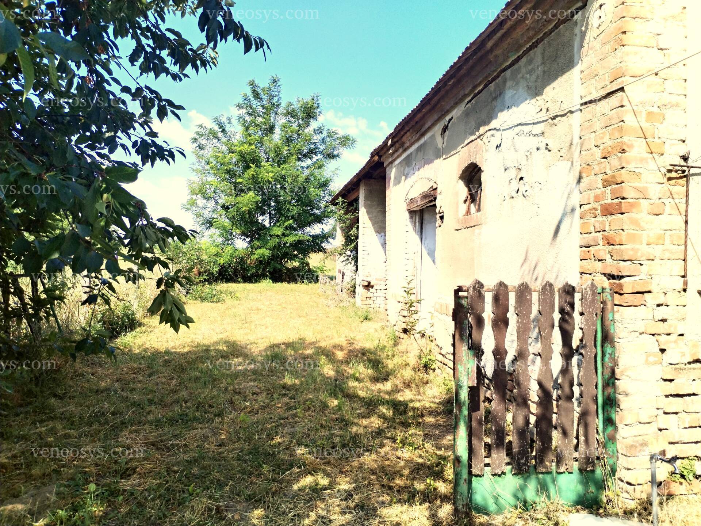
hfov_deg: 61.7
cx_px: 350
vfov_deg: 48.2
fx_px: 587
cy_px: 263
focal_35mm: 29
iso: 100
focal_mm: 4.75
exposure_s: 1/835
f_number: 1.8
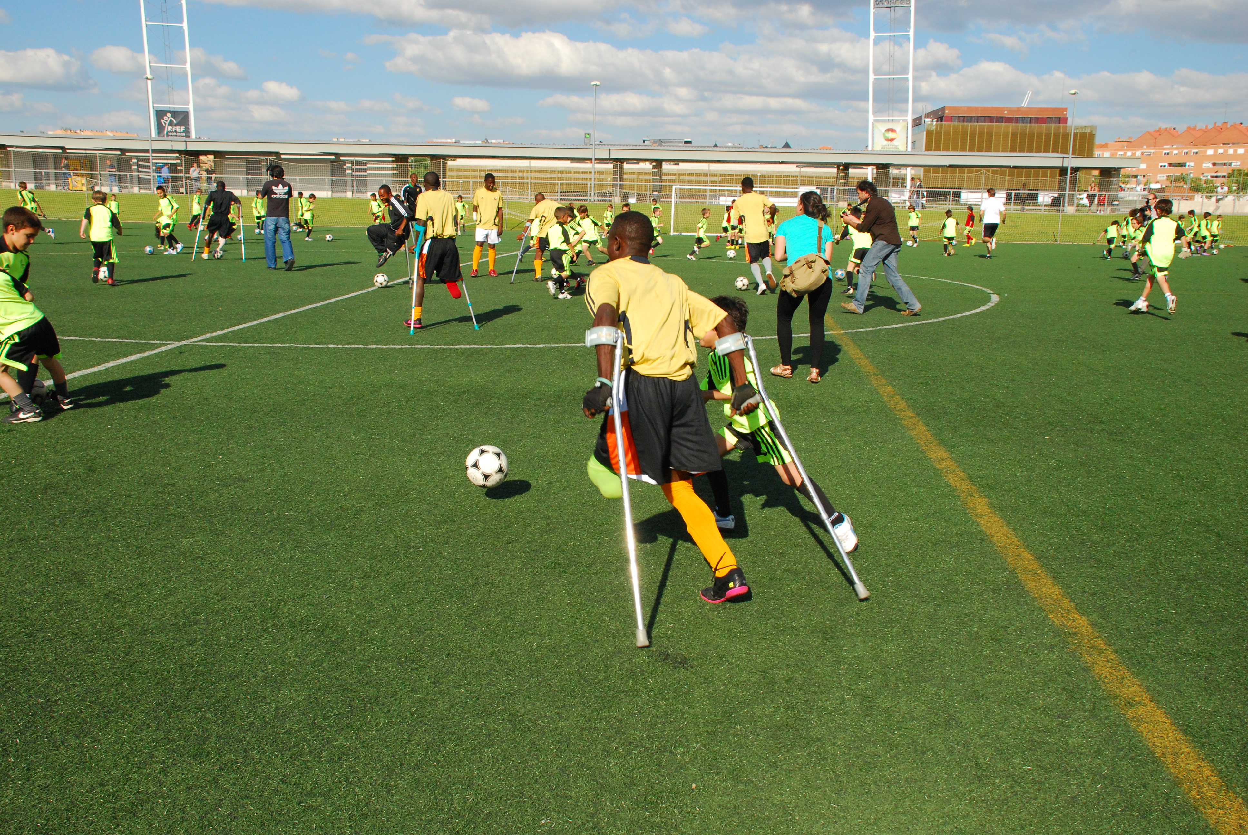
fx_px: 1145
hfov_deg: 57.2
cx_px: 624
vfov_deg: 40.1
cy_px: 418
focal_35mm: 33
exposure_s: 1/500
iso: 400
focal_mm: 22
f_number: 11
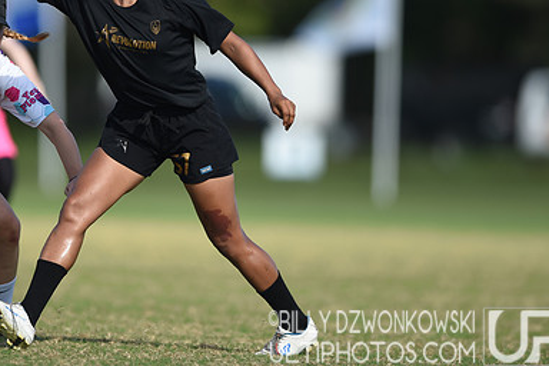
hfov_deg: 3.4
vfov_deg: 2.3
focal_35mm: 604
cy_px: 104
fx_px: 9210
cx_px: 177
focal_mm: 400
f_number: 2.8
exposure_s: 1/1600
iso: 100
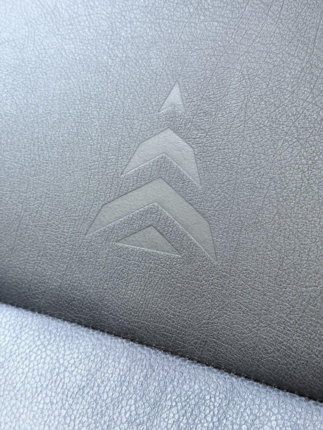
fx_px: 597
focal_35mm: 48
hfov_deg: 30.3
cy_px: 215
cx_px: 162
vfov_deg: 39.7
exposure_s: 1/39
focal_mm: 6.76
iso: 500
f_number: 1.78
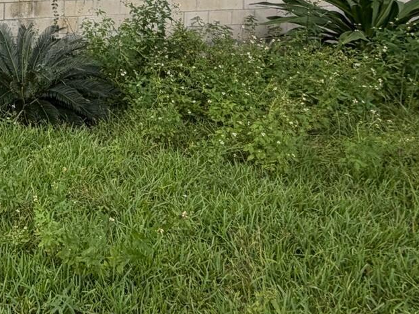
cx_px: -112
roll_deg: -1.3
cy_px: -47
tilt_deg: -2.3
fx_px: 557
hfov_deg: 32.3
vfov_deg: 28.1
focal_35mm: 46
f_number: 2.2
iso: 40
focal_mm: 2.22
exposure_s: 1/619
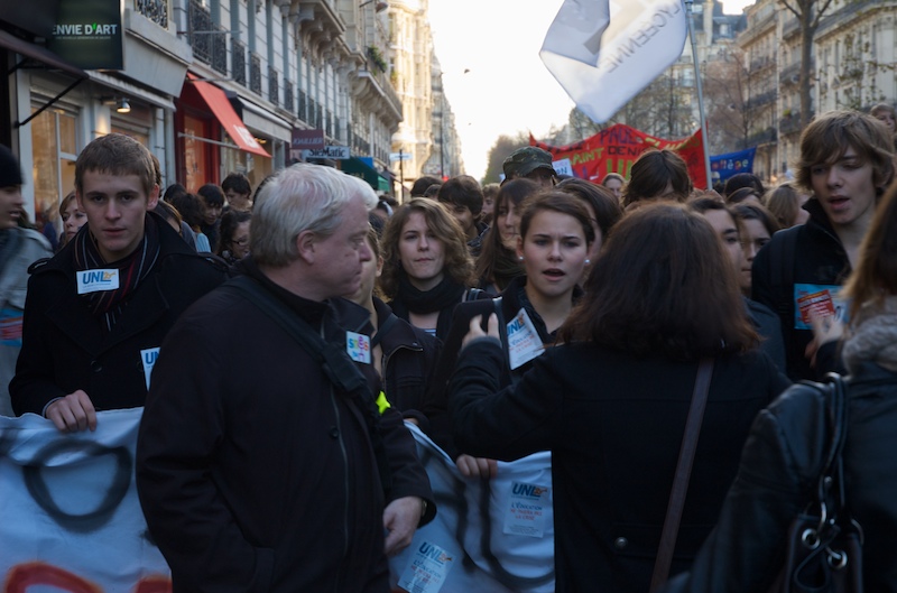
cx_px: 448
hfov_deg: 29.3
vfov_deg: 19.6
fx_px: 1715
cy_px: 296
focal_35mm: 69
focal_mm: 46
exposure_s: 1/50
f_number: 4.5
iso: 200
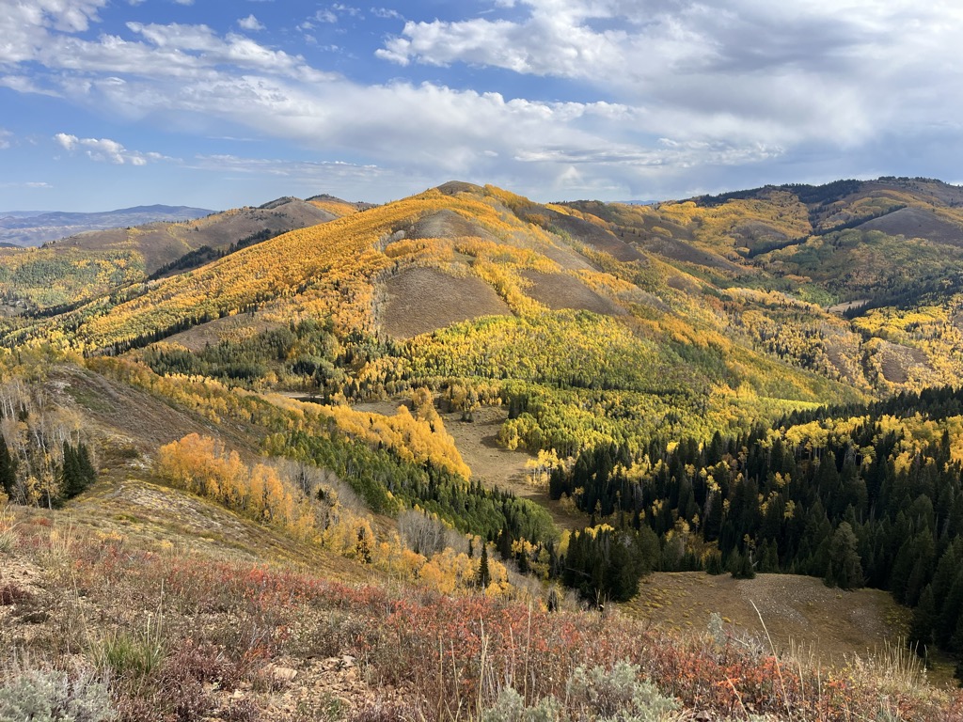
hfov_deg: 67.3
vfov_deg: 53.1
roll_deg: +0.3
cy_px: 361
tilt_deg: -12.6
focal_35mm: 26
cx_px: 482
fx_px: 723
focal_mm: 5.1
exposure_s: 1/2755
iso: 50
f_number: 1.6
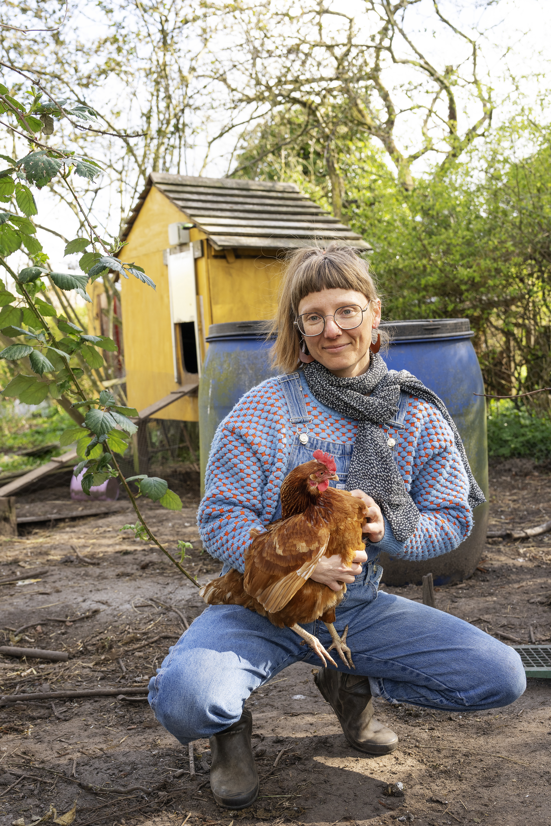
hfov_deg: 34.2
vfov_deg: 49.6
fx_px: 895
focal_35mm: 39
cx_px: 276
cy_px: 413
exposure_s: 1/200
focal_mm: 39
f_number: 5.6
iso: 320
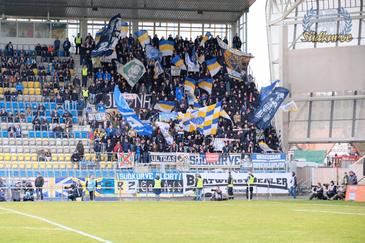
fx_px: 1136
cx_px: 182
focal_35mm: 112
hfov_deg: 18.3
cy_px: 122
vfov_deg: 12.2
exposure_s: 1/110
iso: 400
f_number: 5
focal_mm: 74.4
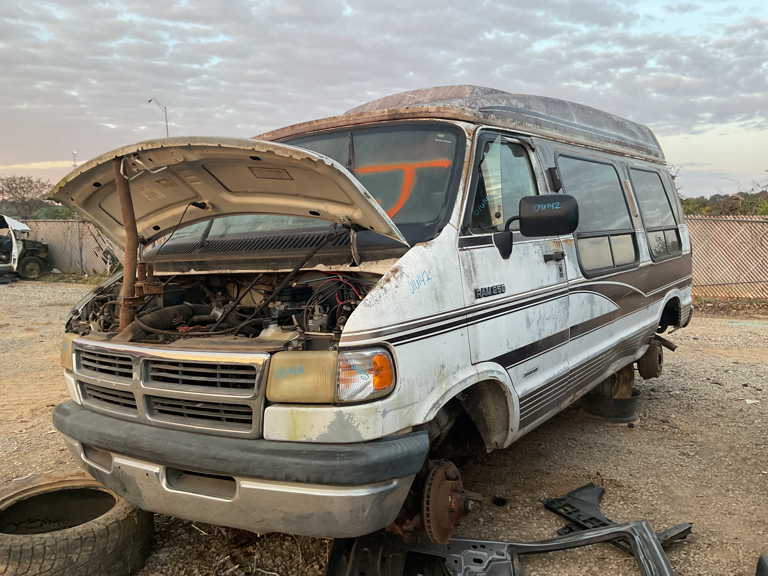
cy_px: 288
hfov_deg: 61.7
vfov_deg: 48.2
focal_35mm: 29
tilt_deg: -5.9
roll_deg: +2.6
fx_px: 643
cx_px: 384
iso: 40
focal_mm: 3
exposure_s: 1/60
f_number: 1.8
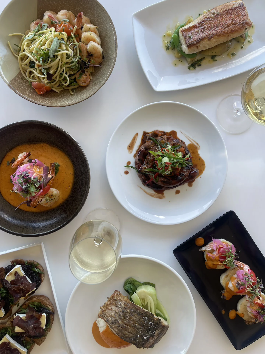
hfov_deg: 53.1
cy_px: 177
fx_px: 265
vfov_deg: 67.3
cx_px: 132
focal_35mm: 26
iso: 32
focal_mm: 5.1
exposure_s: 1/251
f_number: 1.6
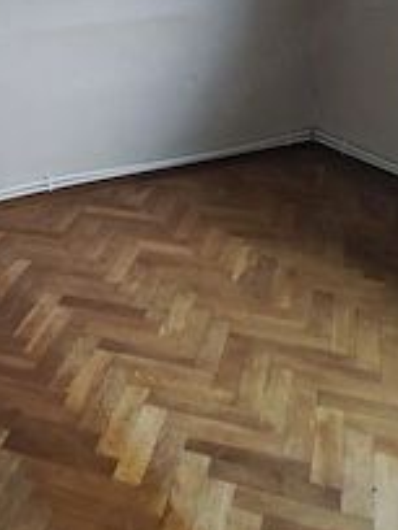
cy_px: 88
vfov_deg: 35.9
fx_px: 782
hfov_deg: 27.4
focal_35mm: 51
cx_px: 26
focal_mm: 4.75
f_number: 1.8
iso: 651
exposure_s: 1/25
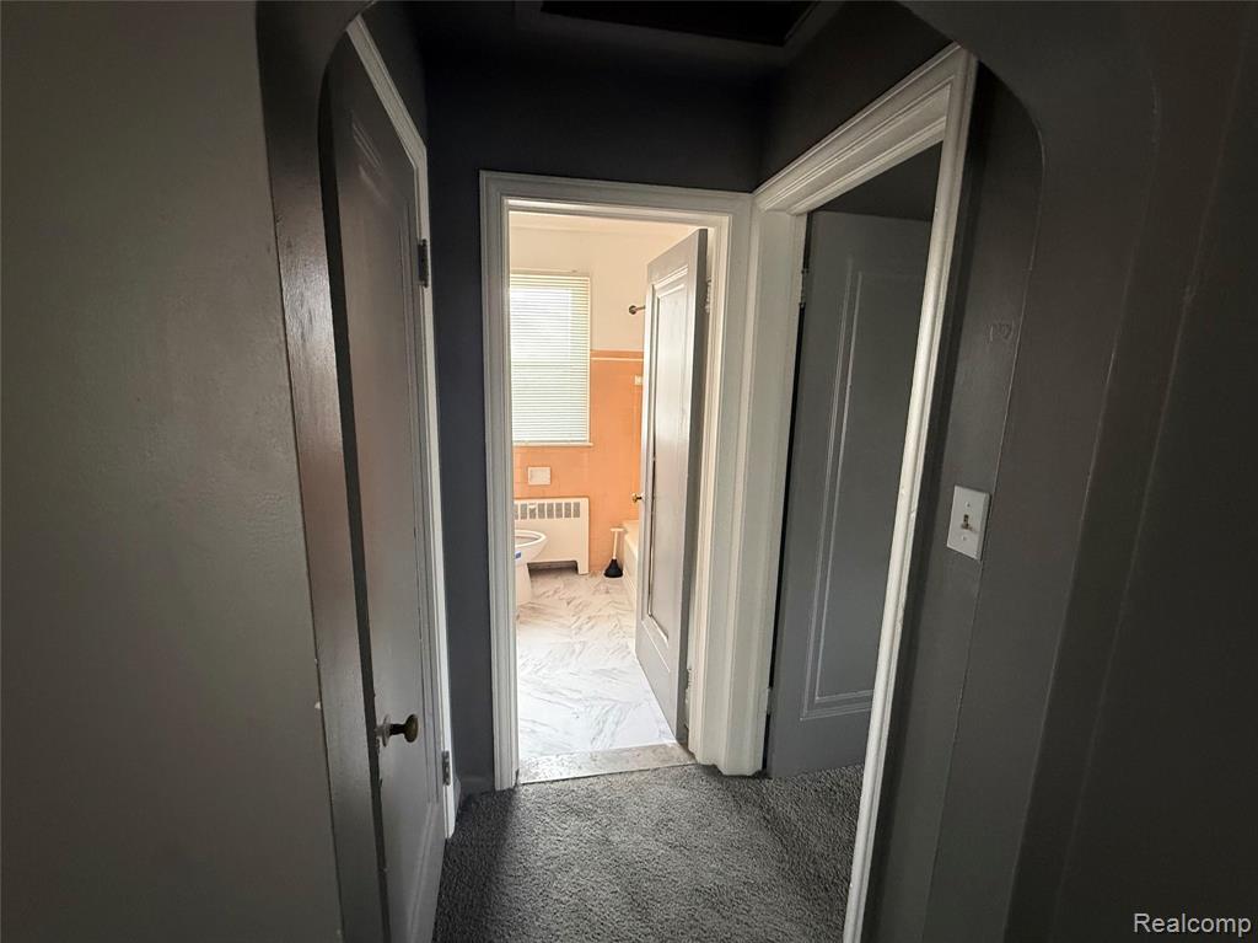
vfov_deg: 85.6
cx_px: 629
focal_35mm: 14
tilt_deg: -10.9
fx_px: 509
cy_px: 472
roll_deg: +0.7
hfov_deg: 102.1
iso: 640
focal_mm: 2.22
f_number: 2.2
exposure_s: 1/60
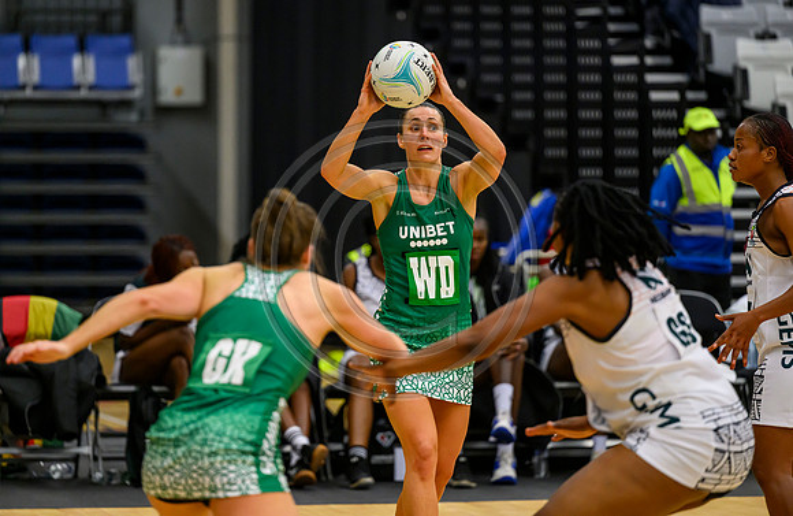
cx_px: 380
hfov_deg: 9.9
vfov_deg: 6.4
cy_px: 240
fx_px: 4594
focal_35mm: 210
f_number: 3.2
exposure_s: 1/1000
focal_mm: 200
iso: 4000
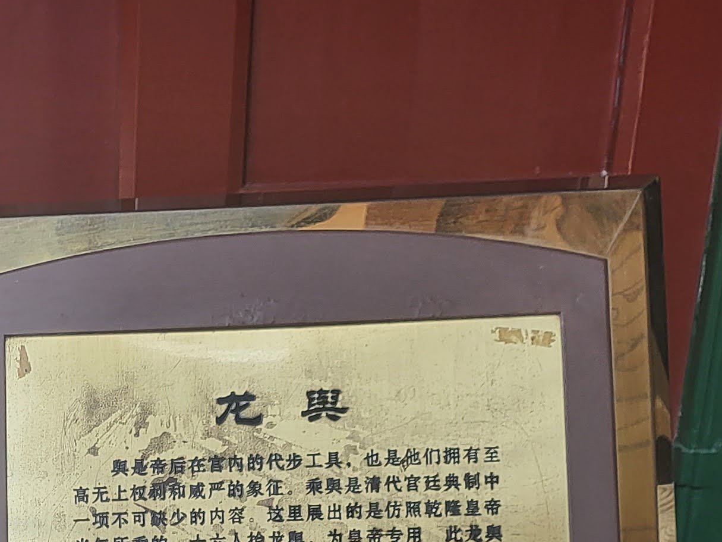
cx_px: -67
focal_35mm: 79
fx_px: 1648
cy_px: 887
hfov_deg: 23.3
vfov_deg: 16.5
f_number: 1.8
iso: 125
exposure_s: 1/120
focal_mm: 5
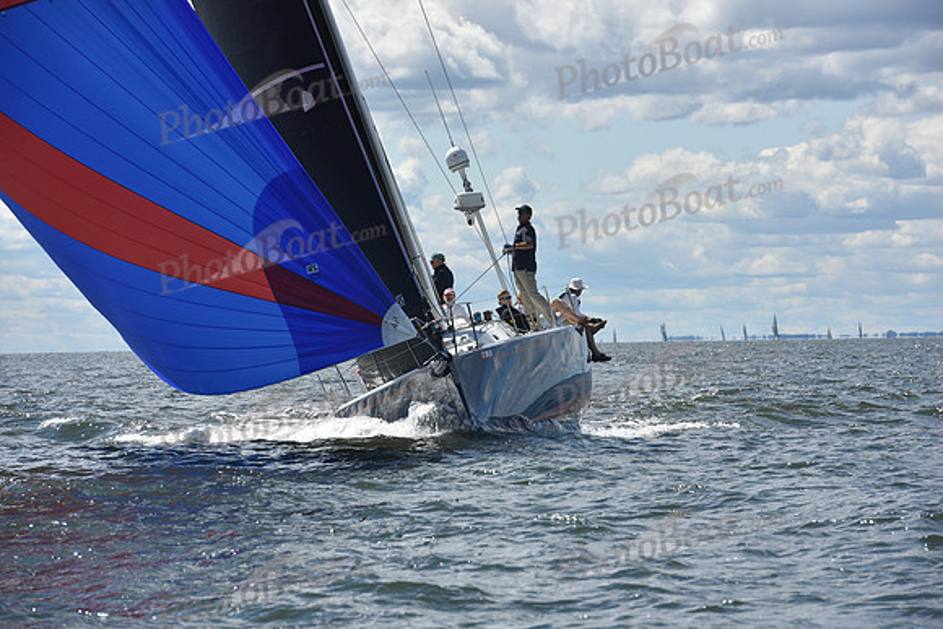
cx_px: 472
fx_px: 5240
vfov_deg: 6.9
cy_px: 314
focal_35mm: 200
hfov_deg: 10.3
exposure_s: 1/800
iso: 250
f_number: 10
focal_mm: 200
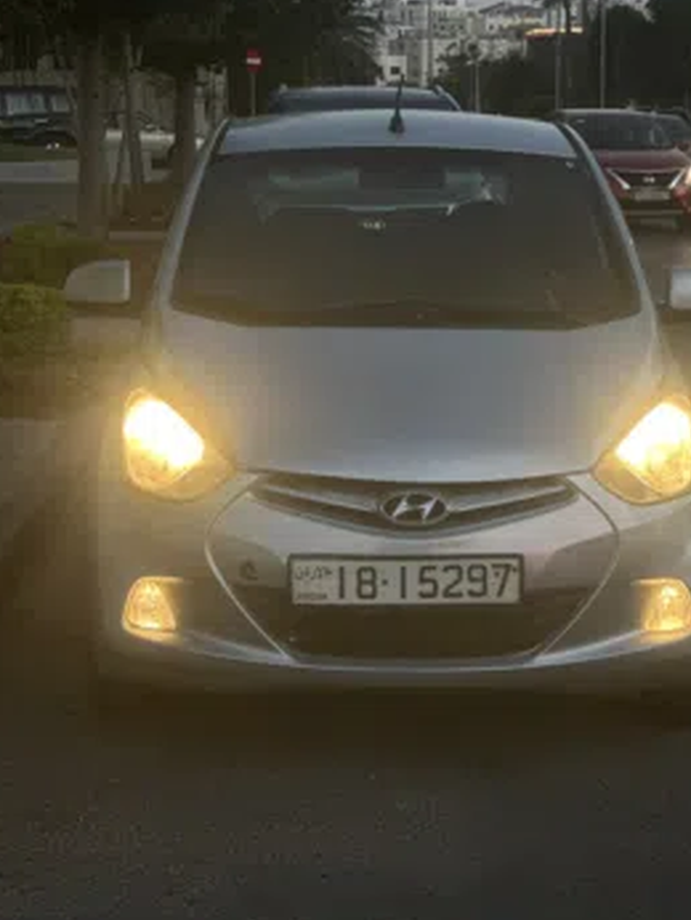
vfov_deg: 22.0
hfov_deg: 16.6
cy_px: 439
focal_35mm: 89
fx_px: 2366
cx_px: 391
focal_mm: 9
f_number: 2.8
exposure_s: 1/121
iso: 100
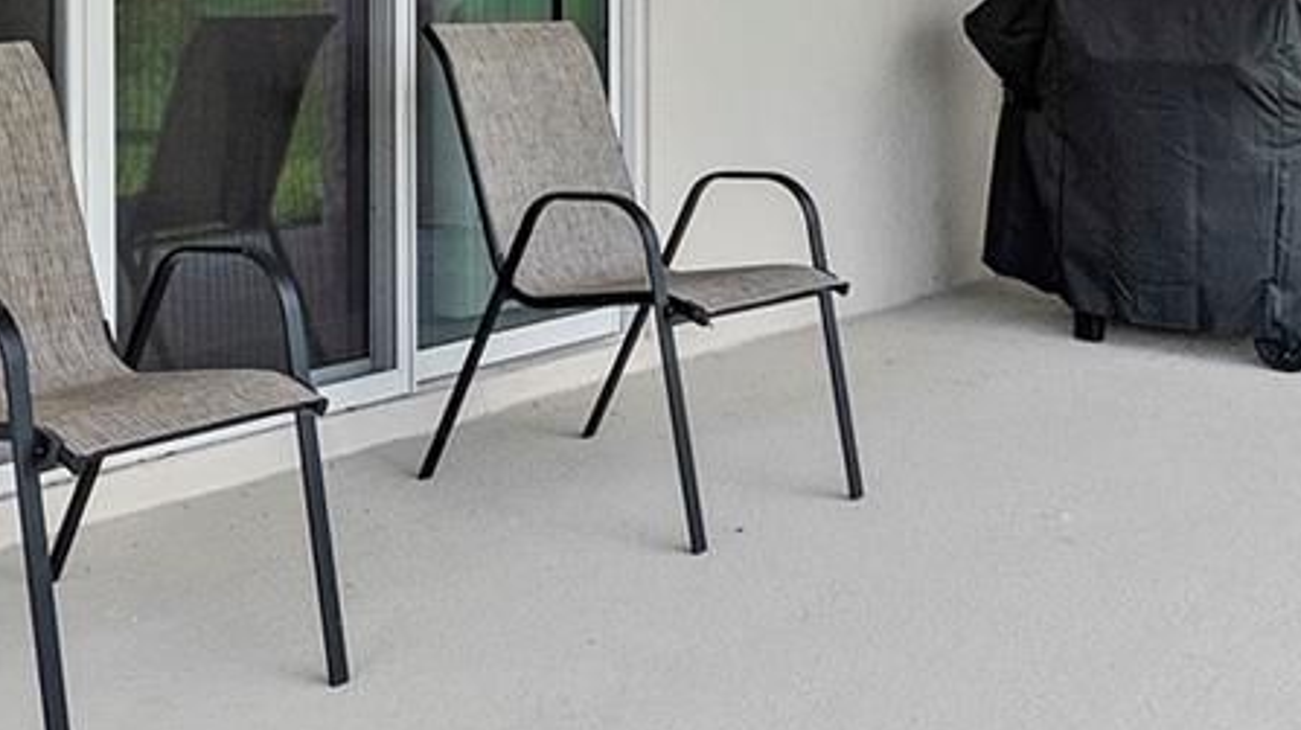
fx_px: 2134
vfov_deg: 18.8
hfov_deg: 32.8
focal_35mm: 62
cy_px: -35
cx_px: 230
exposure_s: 1/400
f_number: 7.1
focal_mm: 16.5
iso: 640
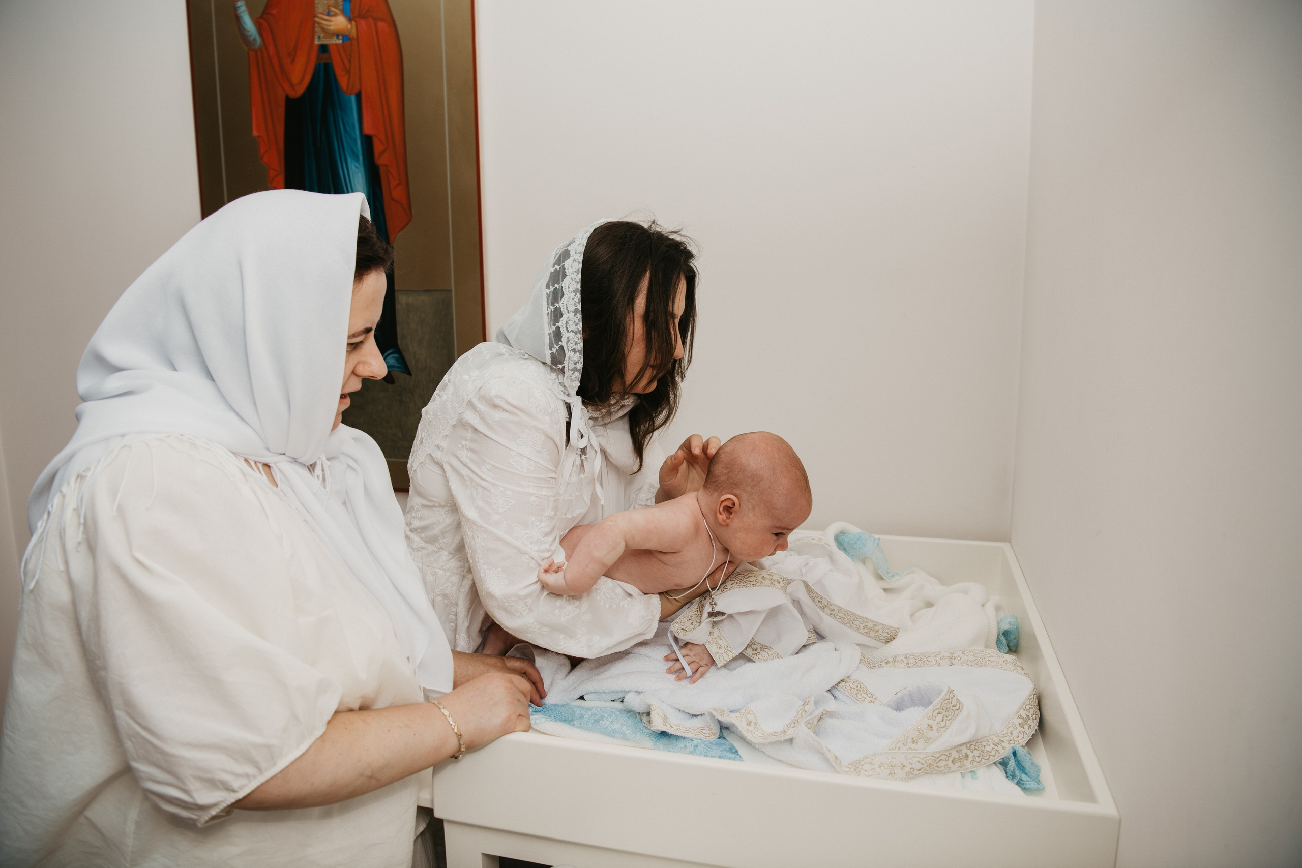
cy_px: 434
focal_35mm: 24
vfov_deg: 53.1
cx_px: 651
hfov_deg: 73.7
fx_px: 868
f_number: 4
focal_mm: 24
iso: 200
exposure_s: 1/160
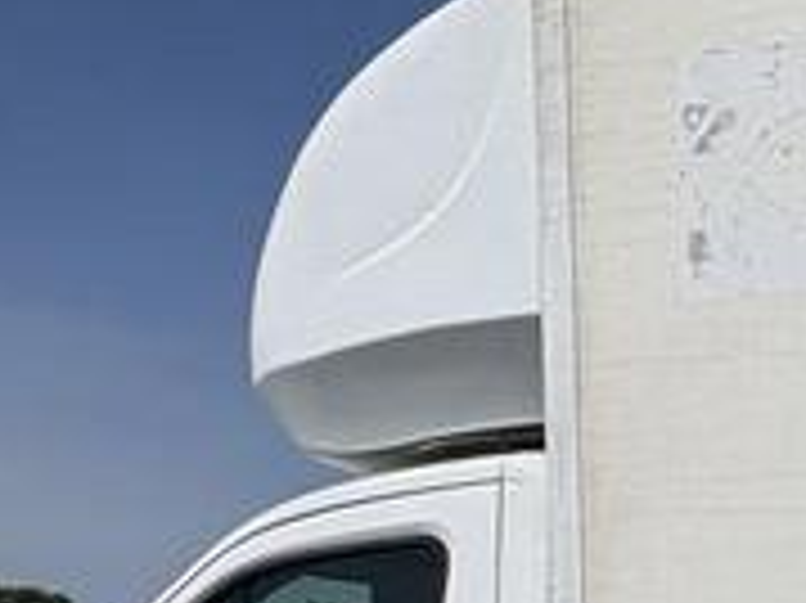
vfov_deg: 20.0
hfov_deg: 20.4
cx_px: 1423
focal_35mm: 70
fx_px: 1629
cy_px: 675
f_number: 2.2
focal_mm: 2.22
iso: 40
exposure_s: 1/7299
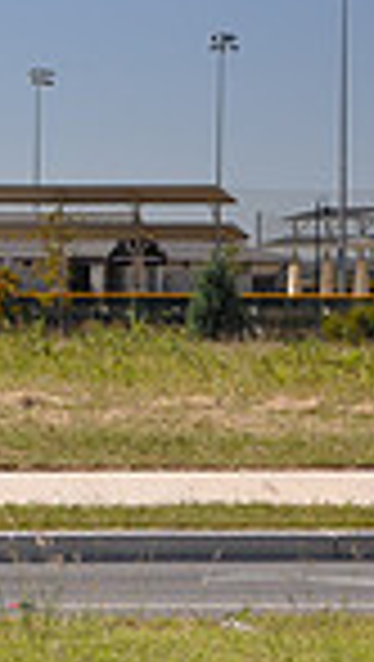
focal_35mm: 248
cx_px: -613
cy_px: 200
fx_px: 4360
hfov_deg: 4.8
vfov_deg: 8.7
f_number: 8
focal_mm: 40
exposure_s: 1/250
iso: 200
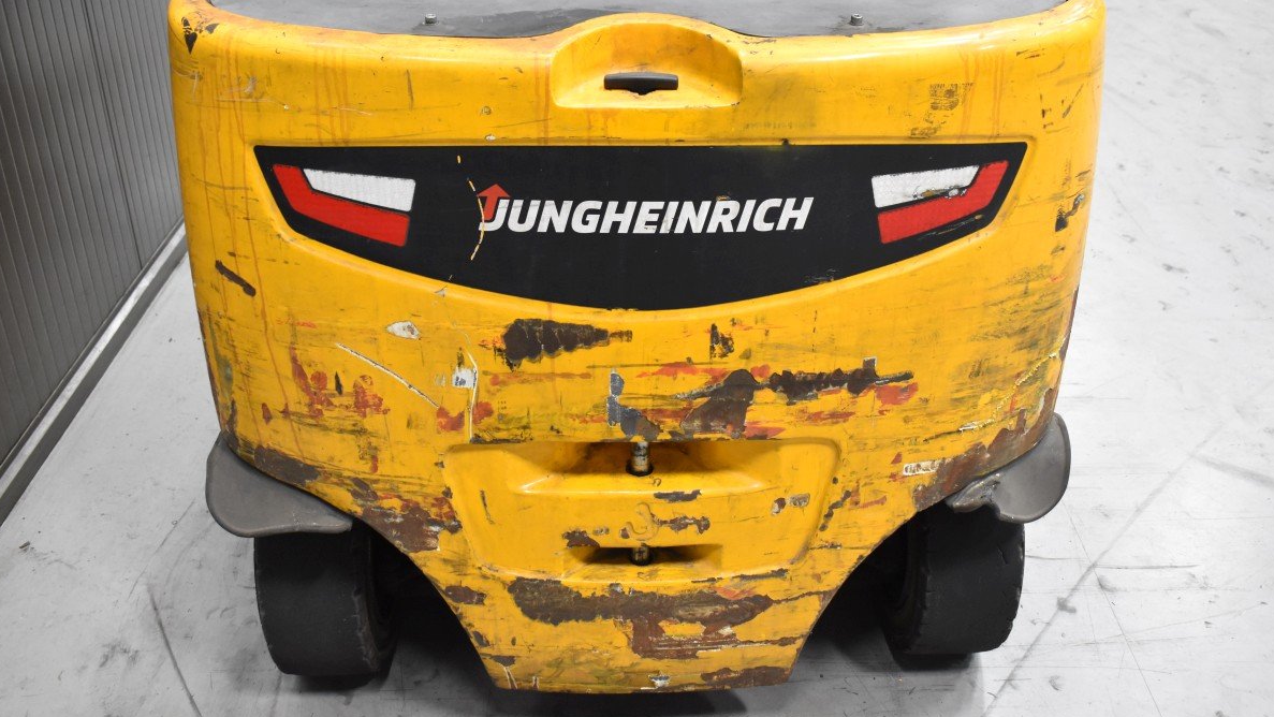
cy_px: 325
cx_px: 636
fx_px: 1234
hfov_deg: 54.6
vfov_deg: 32.4
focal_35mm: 37
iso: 1600
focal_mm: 23
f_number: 4.5
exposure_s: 1/40
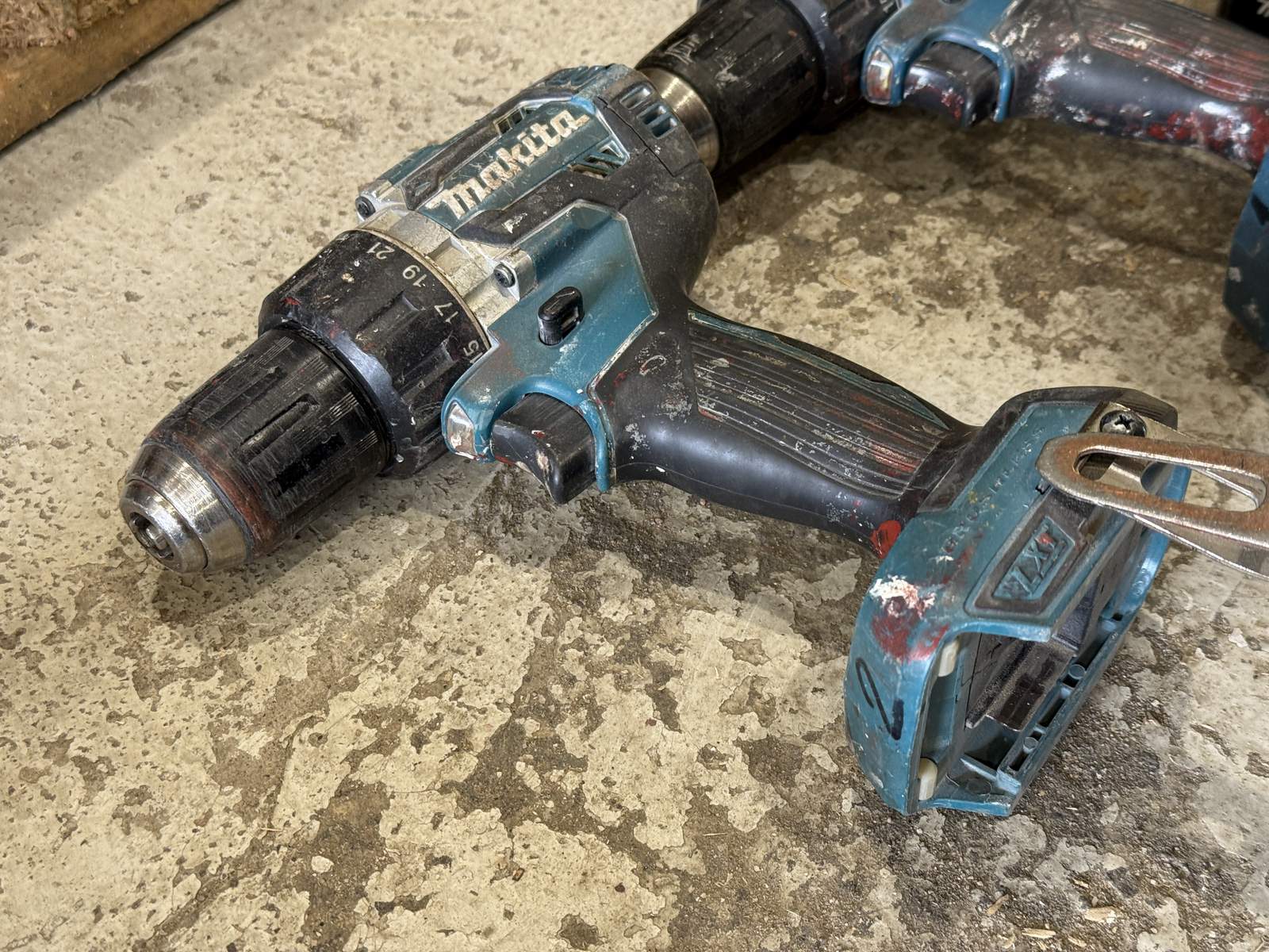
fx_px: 1760
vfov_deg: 30.3
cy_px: 476
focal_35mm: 48
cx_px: 634
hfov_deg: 39.7
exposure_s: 1/77
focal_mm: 6.76
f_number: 1.78
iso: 100
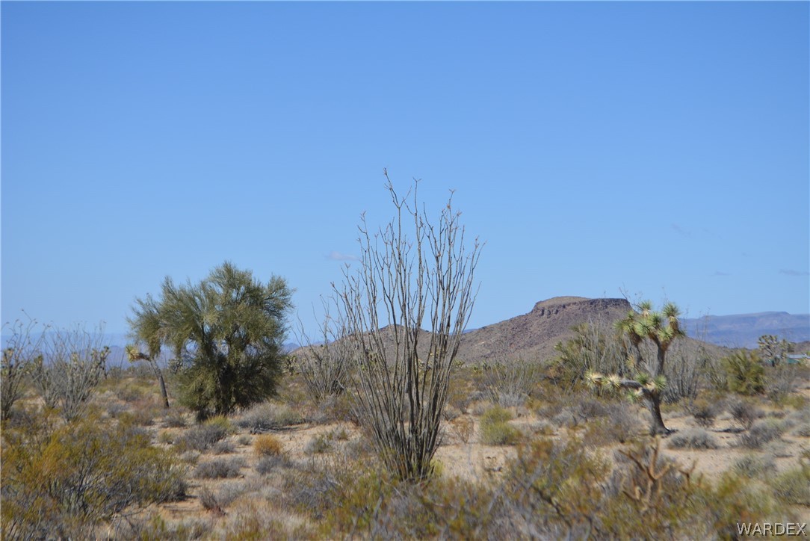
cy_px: 270
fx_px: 1857
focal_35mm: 82
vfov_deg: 16.6
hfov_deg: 24.6
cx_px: 405
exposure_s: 1/2000
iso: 400
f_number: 7.1
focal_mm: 55
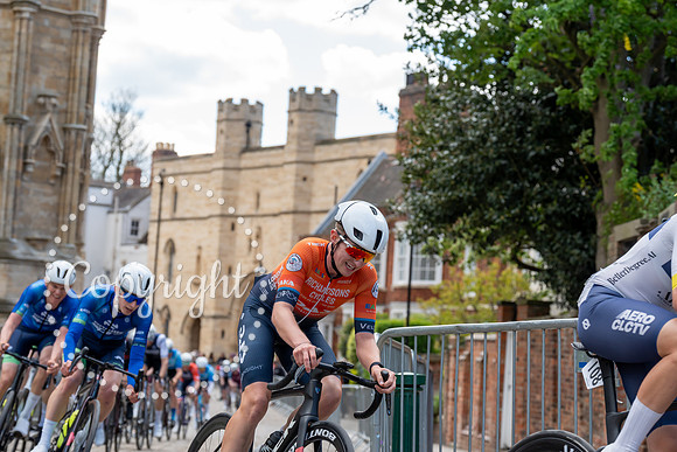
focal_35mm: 90
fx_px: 1693
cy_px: 226
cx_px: 338
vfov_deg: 15.2
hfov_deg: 22.6
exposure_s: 1/1000
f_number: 5
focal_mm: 90
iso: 500
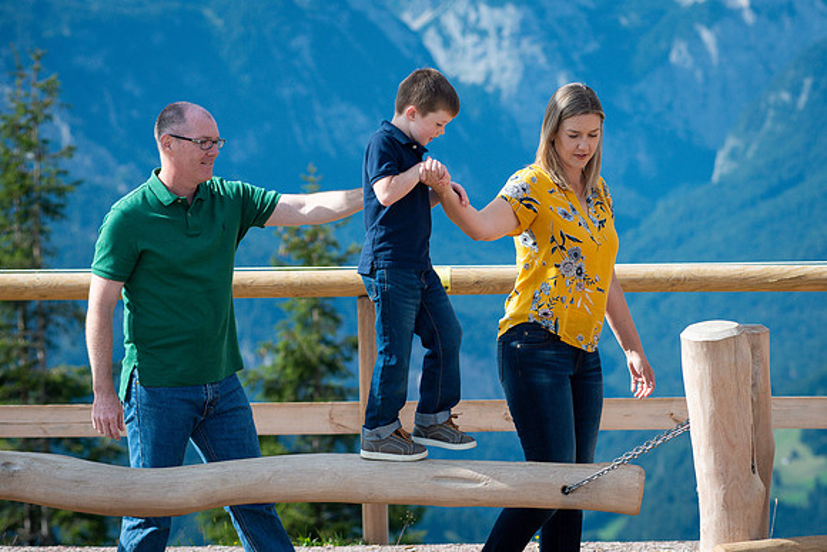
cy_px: 285
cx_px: 557
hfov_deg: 14.2
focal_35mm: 145
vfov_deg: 9.5
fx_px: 3320
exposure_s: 1/800
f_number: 4.5
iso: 100
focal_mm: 105
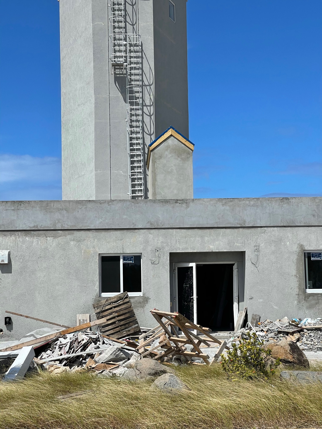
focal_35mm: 64
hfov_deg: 22.9
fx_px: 794
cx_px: 161
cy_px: 214
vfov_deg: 30.3
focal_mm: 7.5
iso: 20
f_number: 2.2
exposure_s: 1/2179
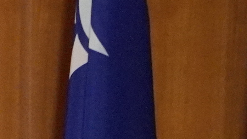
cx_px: -269
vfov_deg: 0.7
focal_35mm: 1622
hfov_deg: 1.3
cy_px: 373
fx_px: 10620
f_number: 5.6
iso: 4000
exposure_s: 1/250
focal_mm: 135
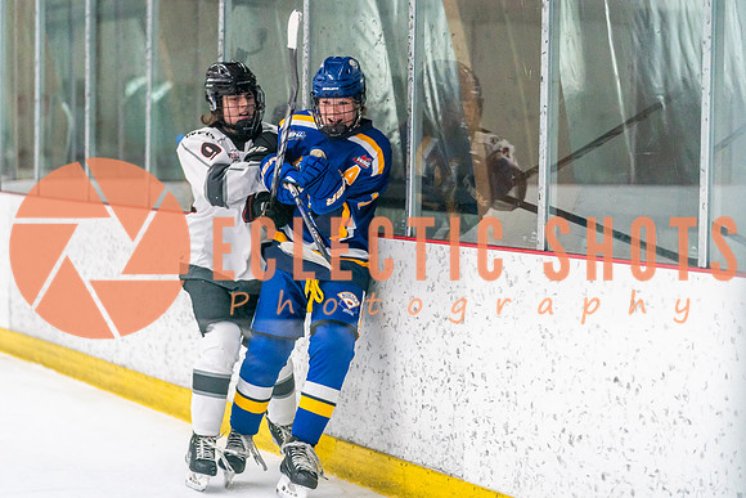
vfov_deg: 11.2
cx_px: 310
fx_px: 2541
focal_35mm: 123
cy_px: 213
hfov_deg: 16.7
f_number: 2.8
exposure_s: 1/1250
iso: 3200
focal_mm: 105
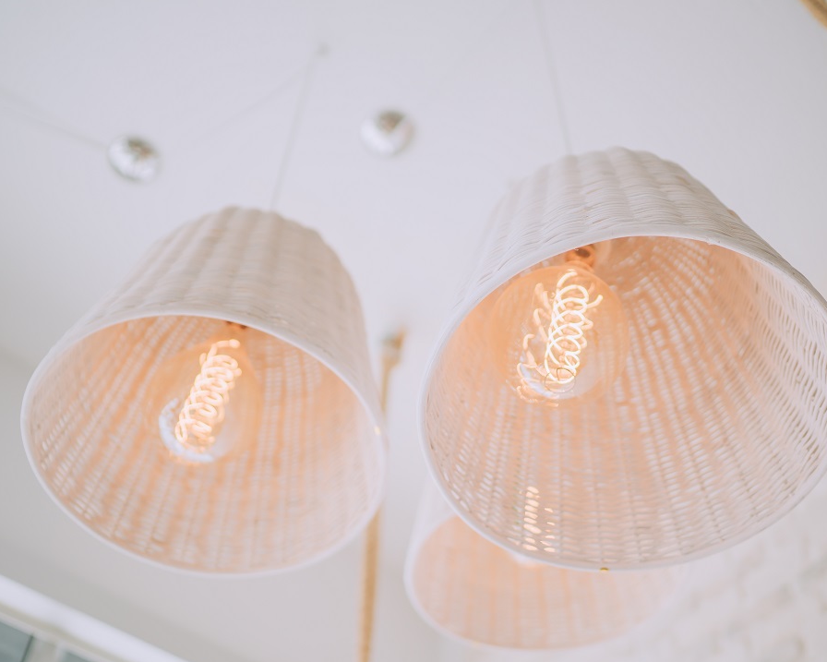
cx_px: 461
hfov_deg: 41.9
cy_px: 362
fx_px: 1077
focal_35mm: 44
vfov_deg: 34.1
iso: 160
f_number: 1.4
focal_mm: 35
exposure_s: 1/1600
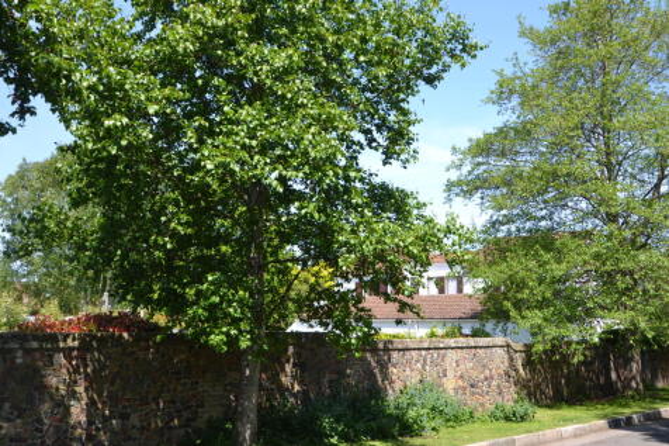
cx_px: 334
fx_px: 669
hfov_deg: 53.1
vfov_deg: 36.8
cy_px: 223
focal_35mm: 36
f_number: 5.6
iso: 100
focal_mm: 24
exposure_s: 1/200
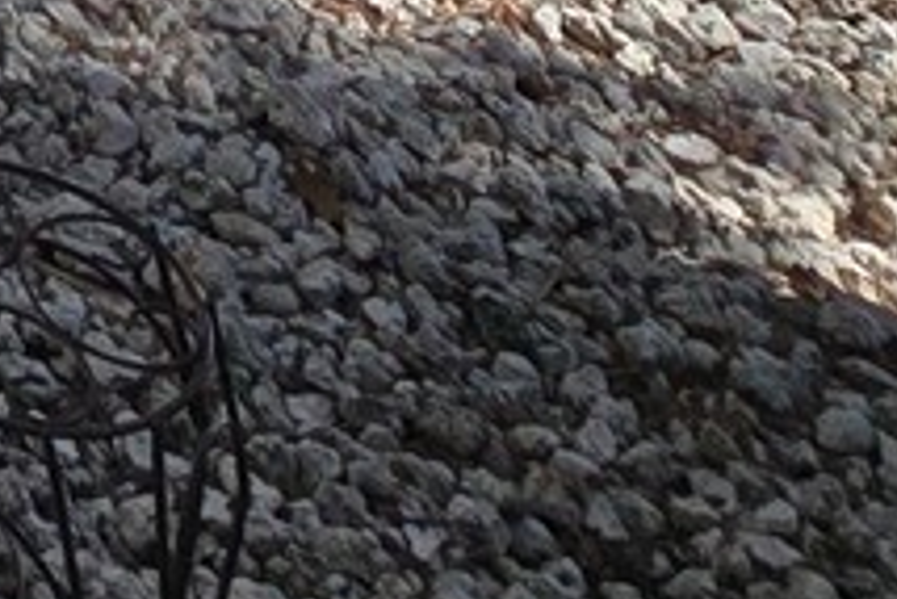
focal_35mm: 101
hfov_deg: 15.0
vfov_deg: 8.7
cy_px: -1592
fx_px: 2518
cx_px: -1073
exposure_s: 1/1248
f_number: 2.2
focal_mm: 2.2
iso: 50
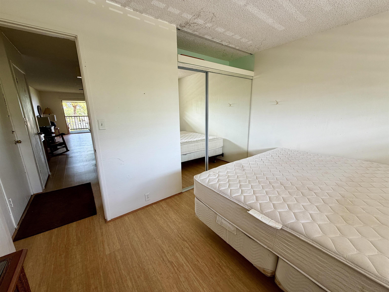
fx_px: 157
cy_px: 146
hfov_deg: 102.1
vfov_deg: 85.7
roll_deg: +1.1
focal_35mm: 14
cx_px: 194
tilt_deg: -13.4
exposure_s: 1/121
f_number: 2.2
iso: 100
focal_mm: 2.22
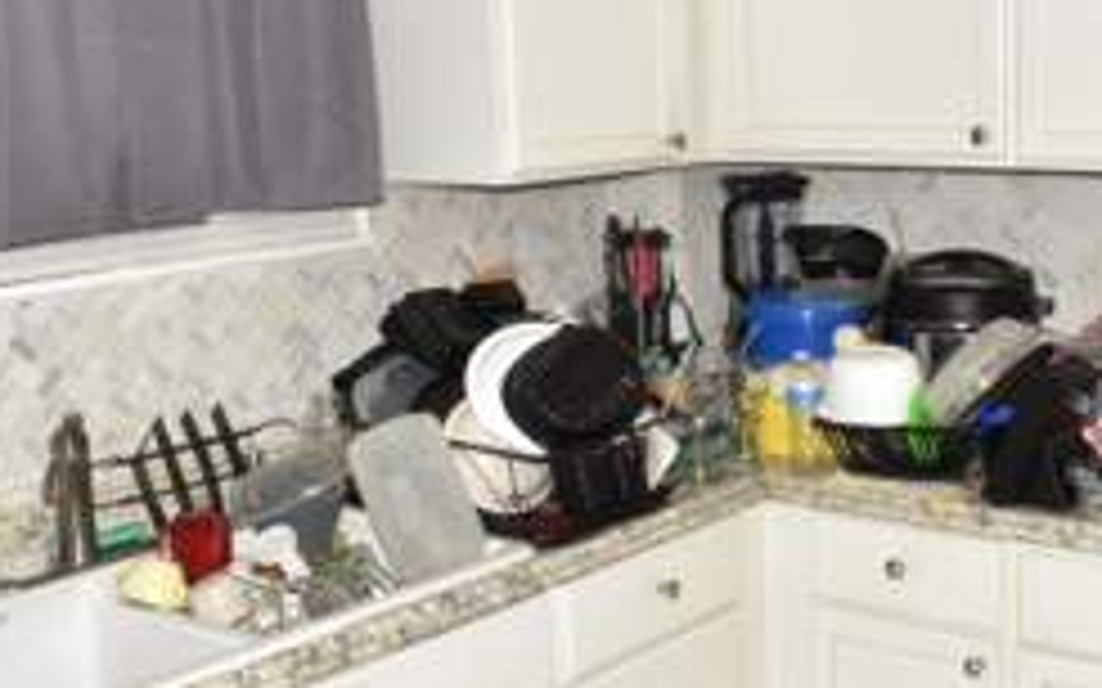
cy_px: 346
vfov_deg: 24.0
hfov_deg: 37.0
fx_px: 1621
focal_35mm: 54
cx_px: 765
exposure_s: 1/60
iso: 250
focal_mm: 18
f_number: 6.3
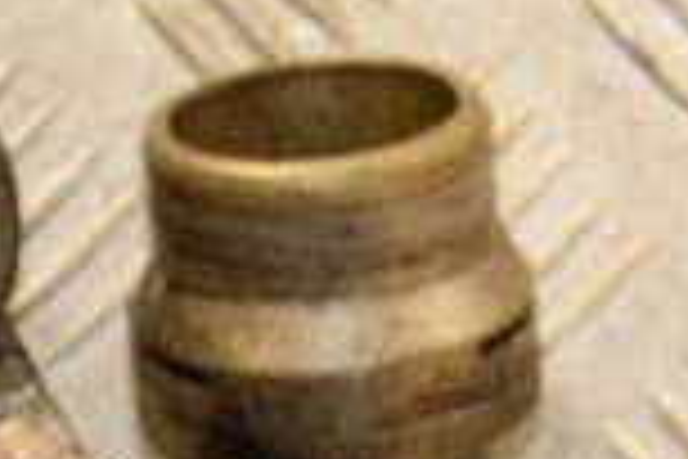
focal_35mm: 264
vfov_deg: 5.1
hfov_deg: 7.8
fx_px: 5044
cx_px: 328
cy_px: 882
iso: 800
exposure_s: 1/125
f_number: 5.6
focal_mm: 45
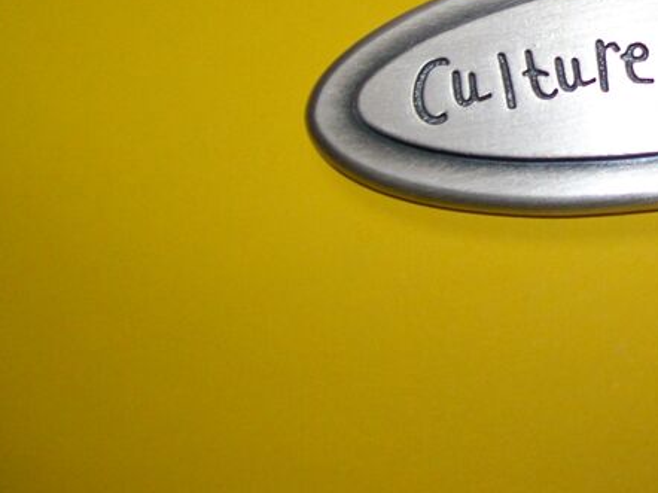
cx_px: 685
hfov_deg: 24.0
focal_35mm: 77
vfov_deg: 18.8
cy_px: 63
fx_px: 1463
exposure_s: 1/60
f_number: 2.7
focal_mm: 6.1
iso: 64
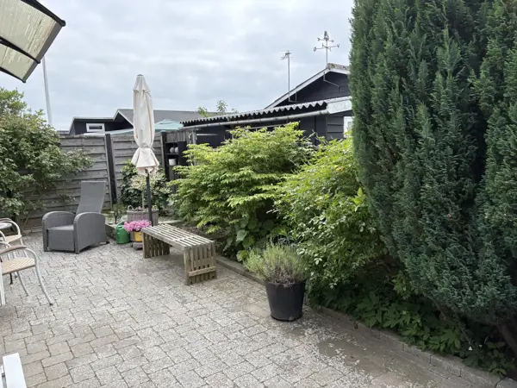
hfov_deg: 67.3
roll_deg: +1.7
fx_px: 388
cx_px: 258
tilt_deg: -7.6
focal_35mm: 26
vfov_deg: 53.1
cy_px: 194
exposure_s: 1/2451
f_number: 1.6
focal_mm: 5.96
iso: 64
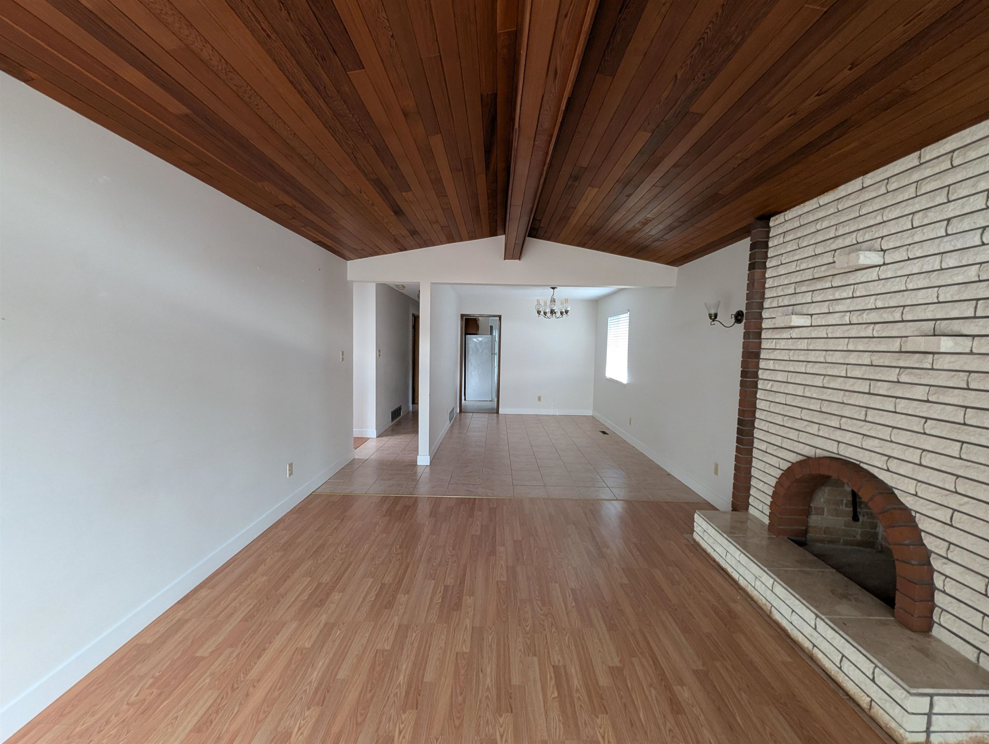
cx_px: 494
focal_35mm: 13
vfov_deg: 90.1
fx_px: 372
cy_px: 372
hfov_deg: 106.1
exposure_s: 1/37
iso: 128
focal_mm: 1.95
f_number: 2.2
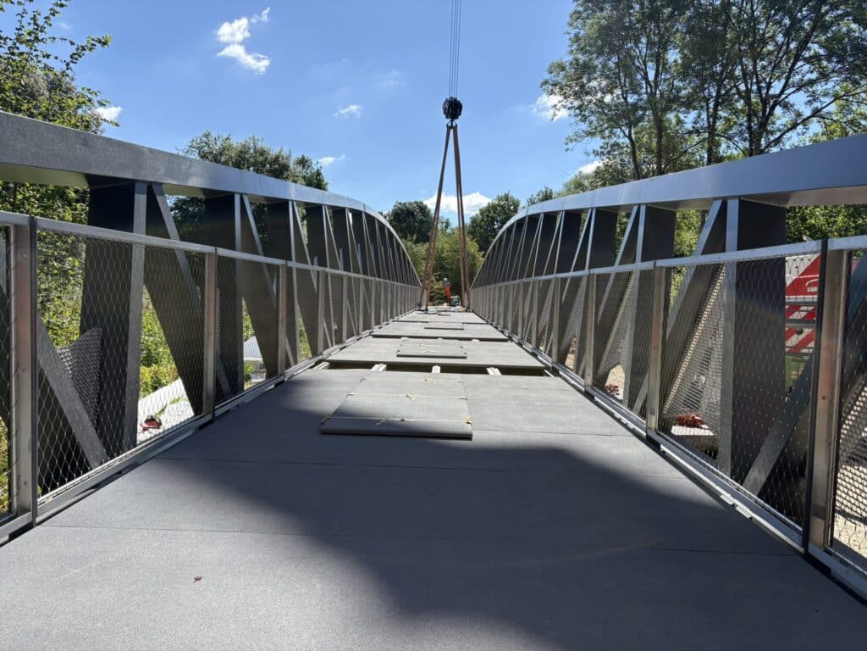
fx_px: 651
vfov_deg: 53.1
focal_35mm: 26
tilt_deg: -1.5
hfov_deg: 67.3
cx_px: 434
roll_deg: -2.3
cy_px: 326
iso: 50
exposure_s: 1/2639
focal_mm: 5.96
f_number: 1.6
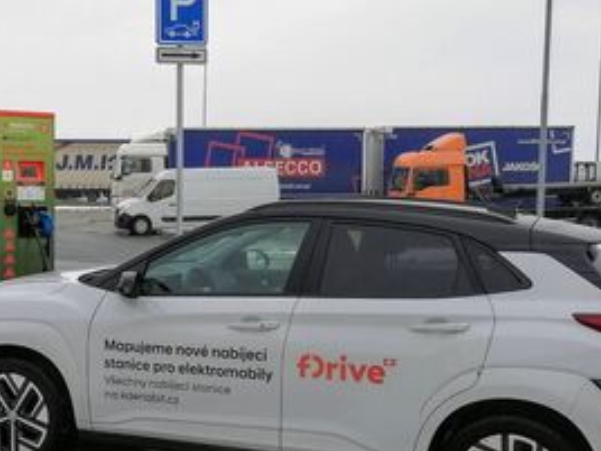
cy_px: 258
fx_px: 1076
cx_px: 177
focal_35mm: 62
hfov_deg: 30.8
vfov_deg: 23.6
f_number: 1.8
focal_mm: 5.3
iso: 50
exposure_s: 1/1105
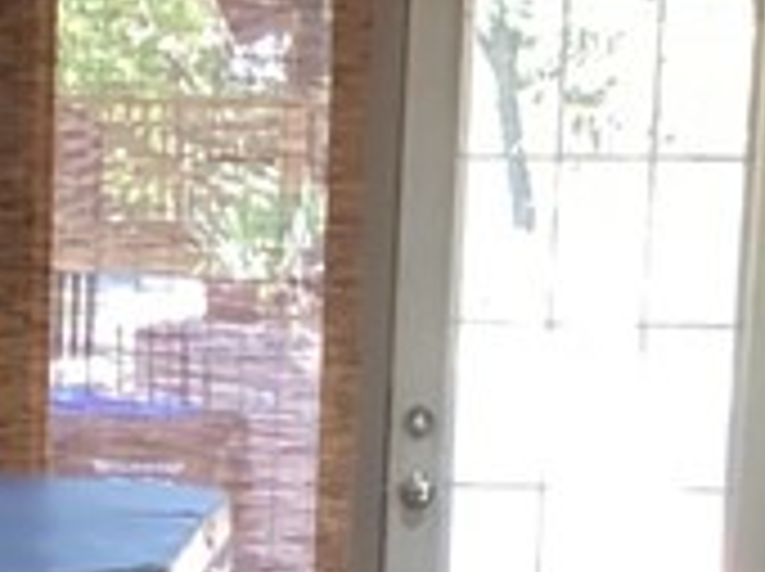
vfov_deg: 7.7
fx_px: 4127
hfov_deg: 10.5
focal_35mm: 187
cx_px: -86
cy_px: 1036
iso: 400
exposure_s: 1/40
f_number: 2.4
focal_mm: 3.3
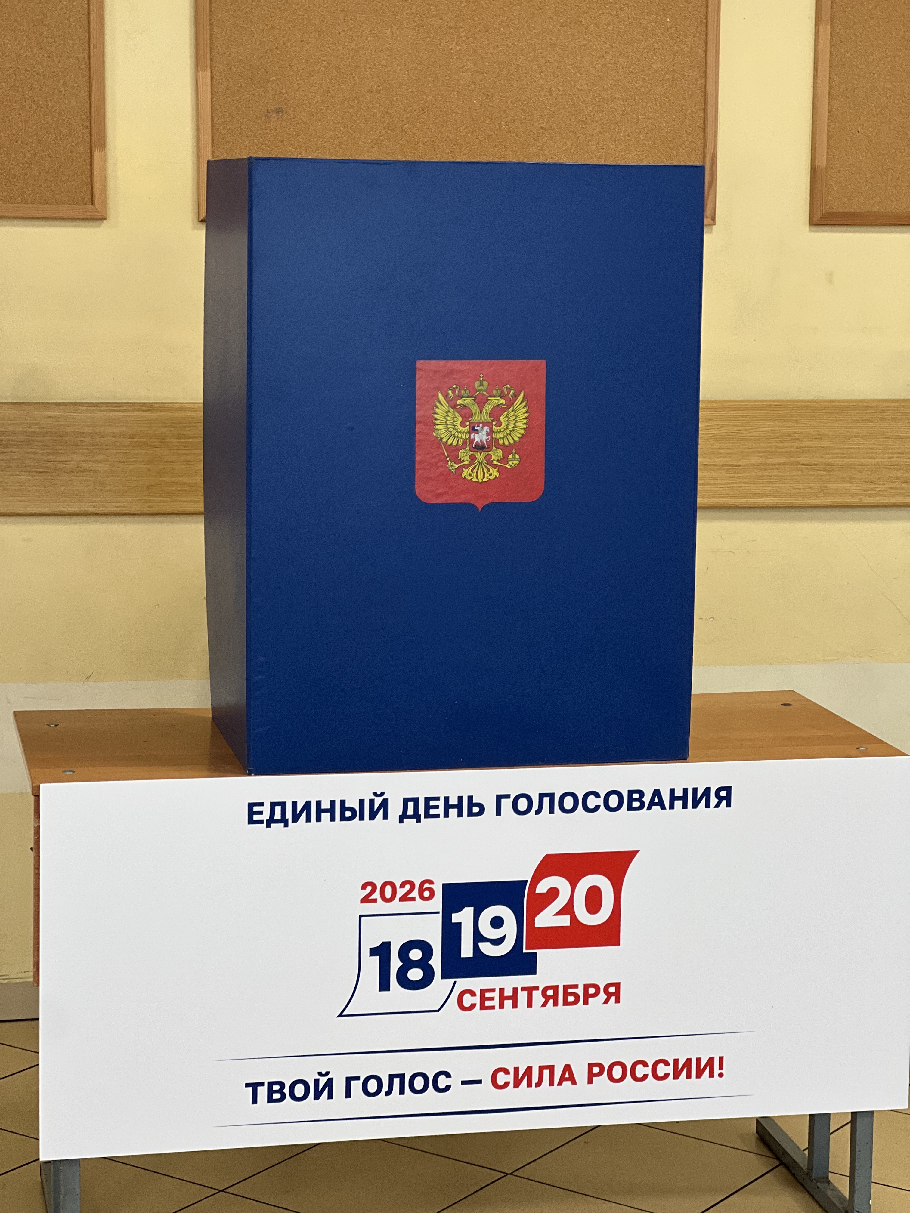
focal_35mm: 77
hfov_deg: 19.1
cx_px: 455
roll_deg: +0.2
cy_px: 606
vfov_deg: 25.3
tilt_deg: -7.6
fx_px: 2699
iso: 125
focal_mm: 9
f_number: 2.8
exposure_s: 1/50
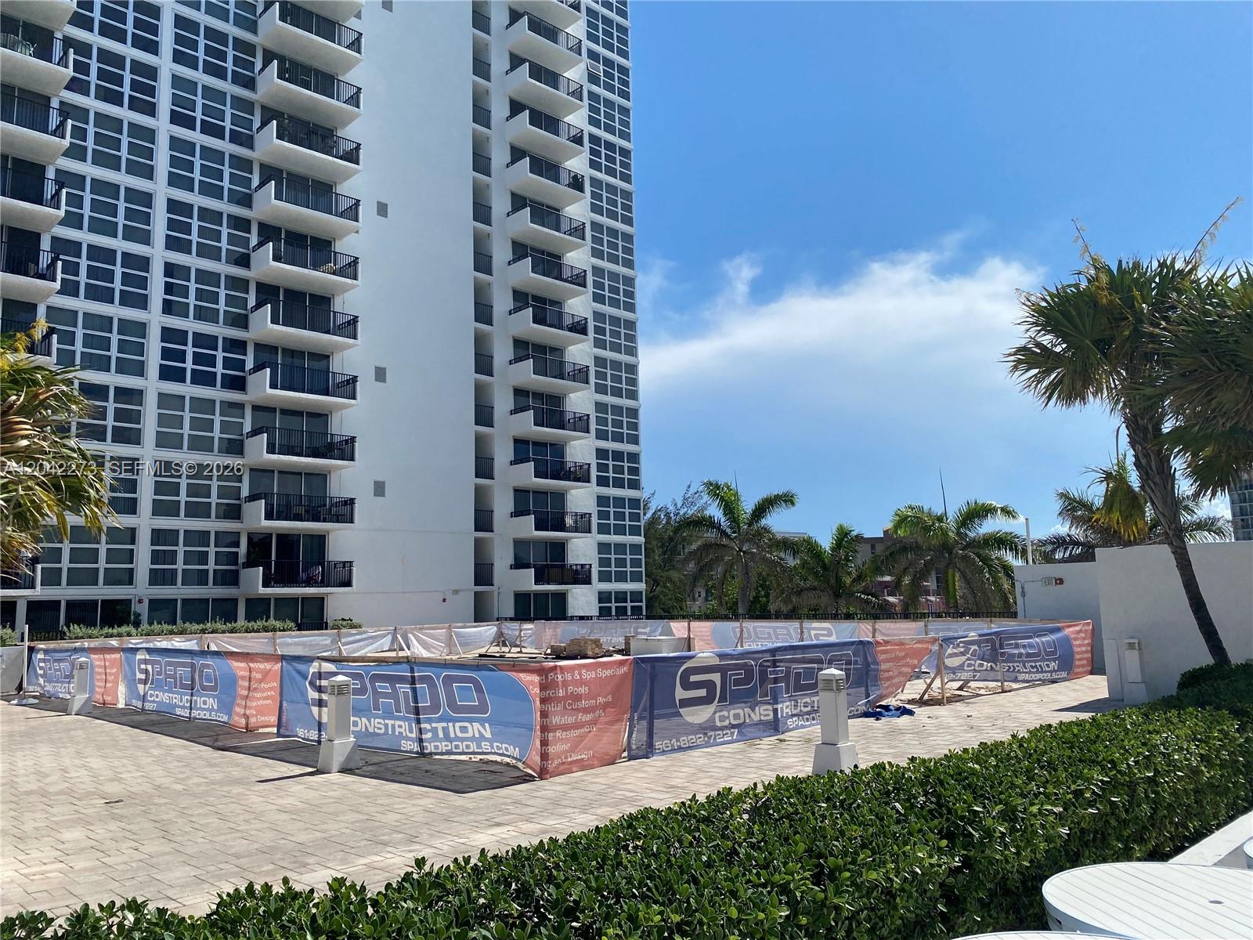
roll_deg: +2.5
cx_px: 626
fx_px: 941
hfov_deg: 67.3
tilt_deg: +10.4
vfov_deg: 53.1
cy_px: 470
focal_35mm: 26
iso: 32
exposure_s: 1/4444
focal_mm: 4.25
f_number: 1.8
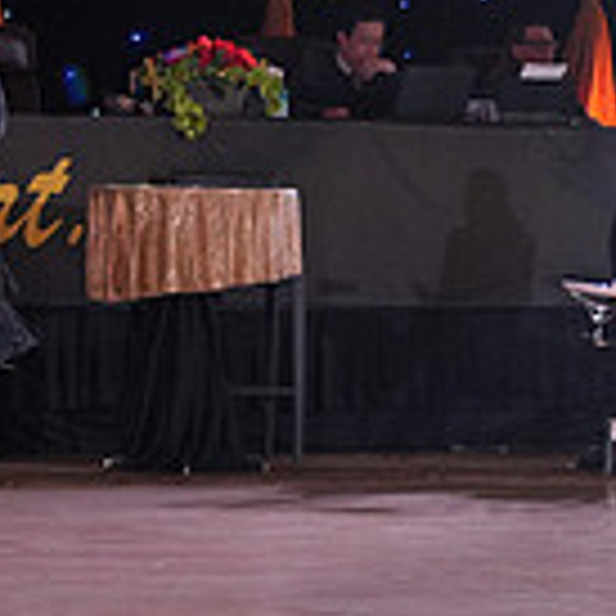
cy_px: 281
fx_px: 4067
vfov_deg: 8.7
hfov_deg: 8.2
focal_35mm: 202
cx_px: -625
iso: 2000
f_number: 4.5
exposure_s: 1/400
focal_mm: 56
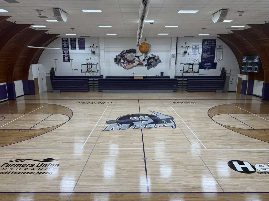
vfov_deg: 56.8
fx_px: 187
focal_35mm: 24
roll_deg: -0.1
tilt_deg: -11.2
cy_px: 100
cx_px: 134
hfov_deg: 71.6
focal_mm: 6.76
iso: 100
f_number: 1.78
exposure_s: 1/129
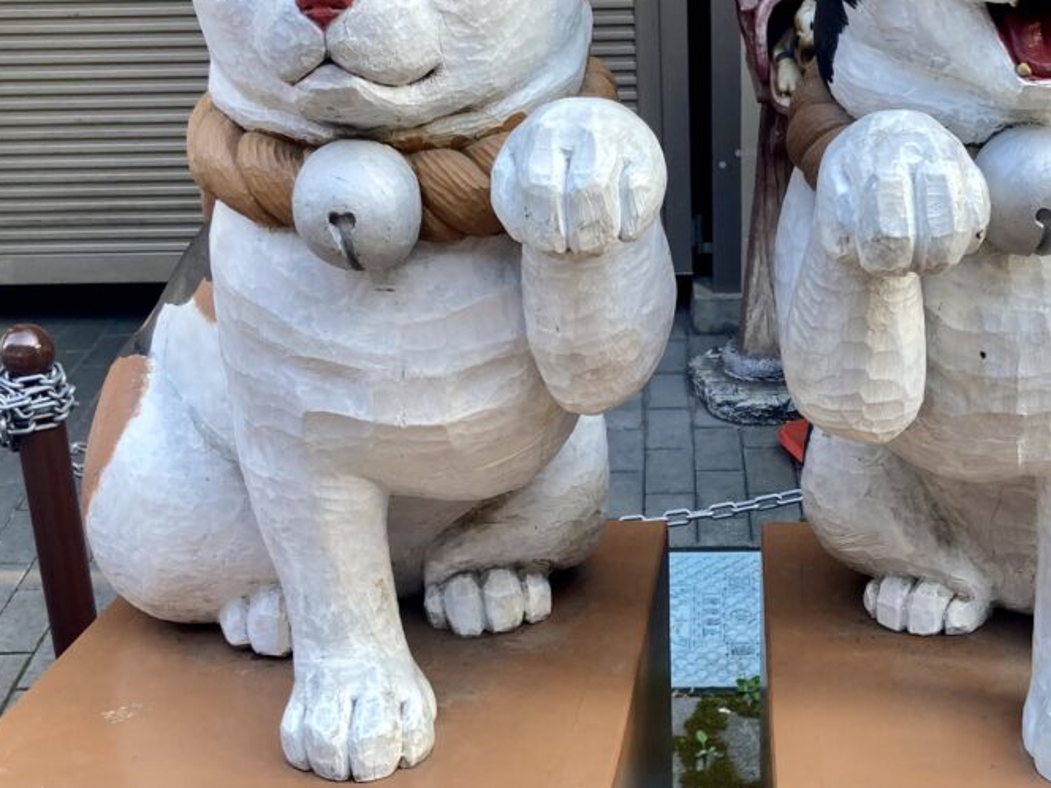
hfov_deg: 35.2
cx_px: 700
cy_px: 521
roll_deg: +1.1
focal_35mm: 54
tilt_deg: -24.1
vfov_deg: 26.9
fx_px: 1640
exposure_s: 1/100
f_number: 1.8
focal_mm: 3.99
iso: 32
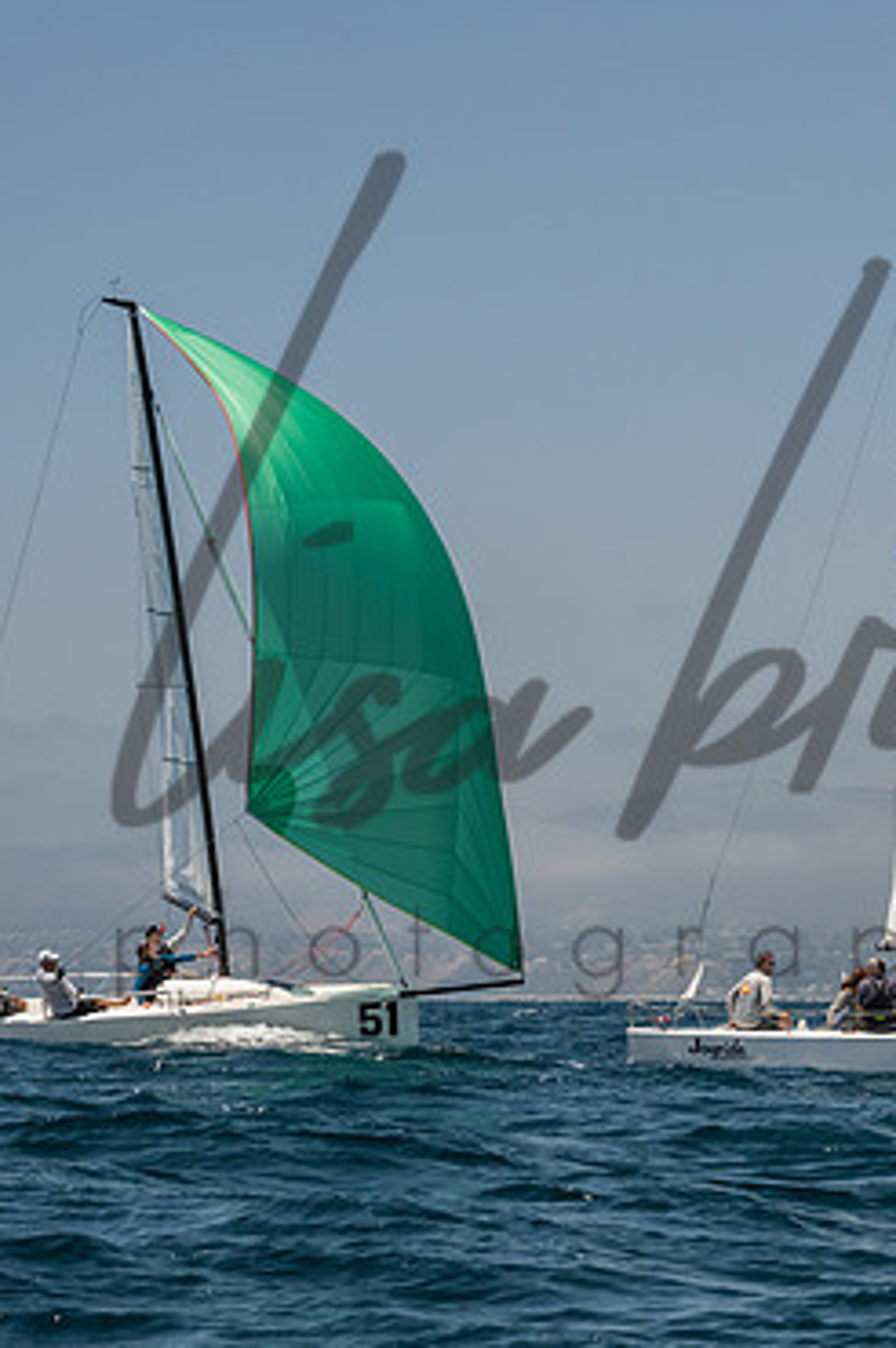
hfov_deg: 10.8
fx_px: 4675
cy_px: 640
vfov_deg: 16.4
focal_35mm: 125
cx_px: 936
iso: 640
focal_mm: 67
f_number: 9
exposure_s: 1/640
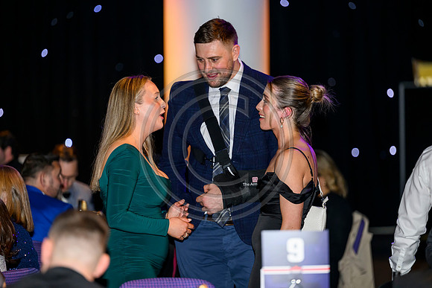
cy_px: 144
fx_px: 2100
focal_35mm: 175
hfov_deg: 11.7
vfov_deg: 7.9
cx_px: 216
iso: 2500
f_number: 3.2
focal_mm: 175
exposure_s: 1/160
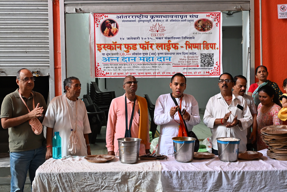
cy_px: 99
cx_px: 141
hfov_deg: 50.6
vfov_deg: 35.1
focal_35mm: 38
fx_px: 303
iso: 2000
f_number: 4
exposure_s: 1/80
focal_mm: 24
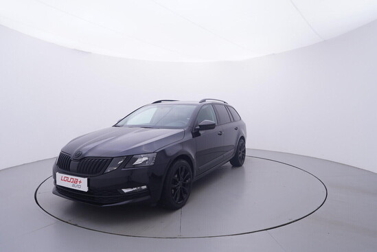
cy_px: 126
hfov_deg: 77.3
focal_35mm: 22
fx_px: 236
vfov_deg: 56.2
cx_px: 188
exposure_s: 1/80
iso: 200
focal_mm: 15
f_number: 5
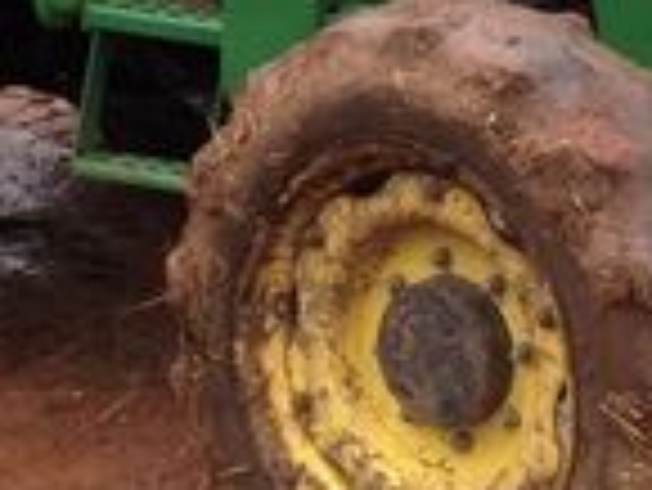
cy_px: 121
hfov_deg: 14.8
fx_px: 2469
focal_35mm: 131
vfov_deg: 11.3
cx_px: 630
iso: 50
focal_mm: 4.28
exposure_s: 1/60
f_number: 2.4
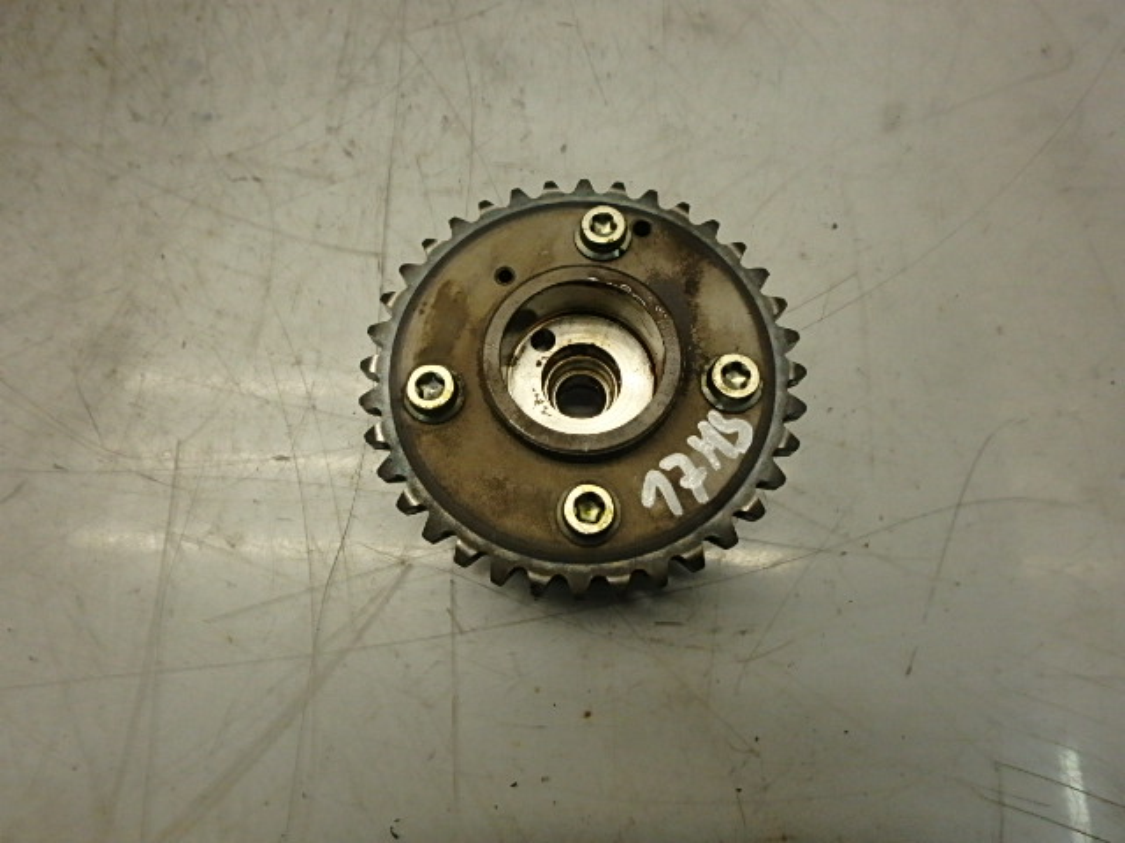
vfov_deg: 63.4
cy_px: 422
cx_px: 562
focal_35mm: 21
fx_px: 682
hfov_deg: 79.0
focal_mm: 3.7
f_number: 3.5
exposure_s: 1/250
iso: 640
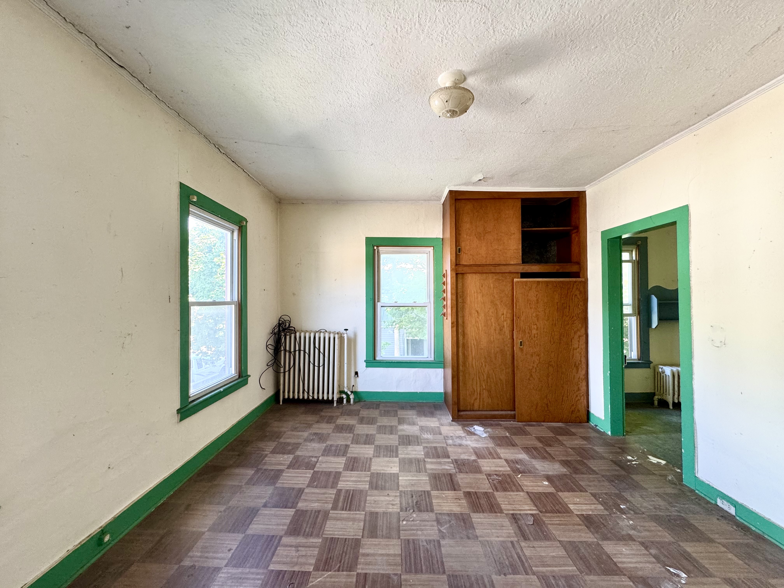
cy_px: 294
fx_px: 317
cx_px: 392
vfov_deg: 85.7
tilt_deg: -0.4
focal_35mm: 14
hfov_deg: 102.1
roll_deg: +1.2
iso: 200
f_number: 2.2
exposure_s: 1/99
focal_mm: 2.22
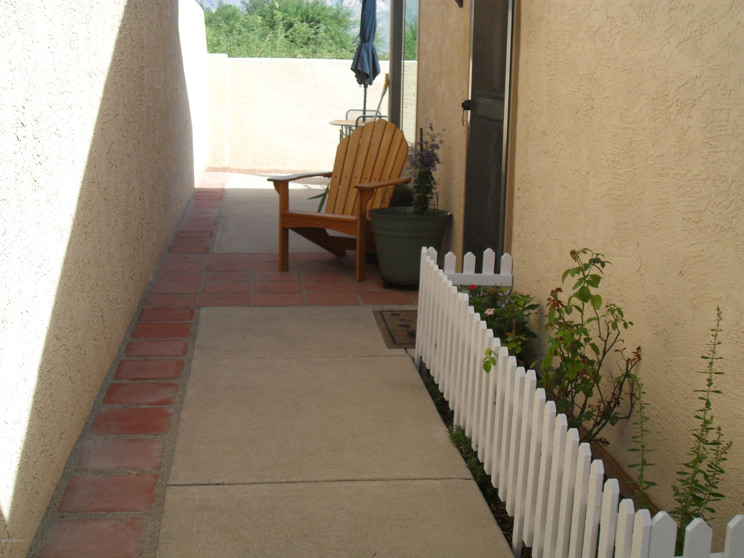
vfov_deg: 29.1
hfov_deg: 38.2
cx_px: 372
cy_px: 279
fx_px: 1075
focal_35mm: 50
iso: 100
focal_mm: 8.8
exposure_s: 1/500
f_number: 3.3
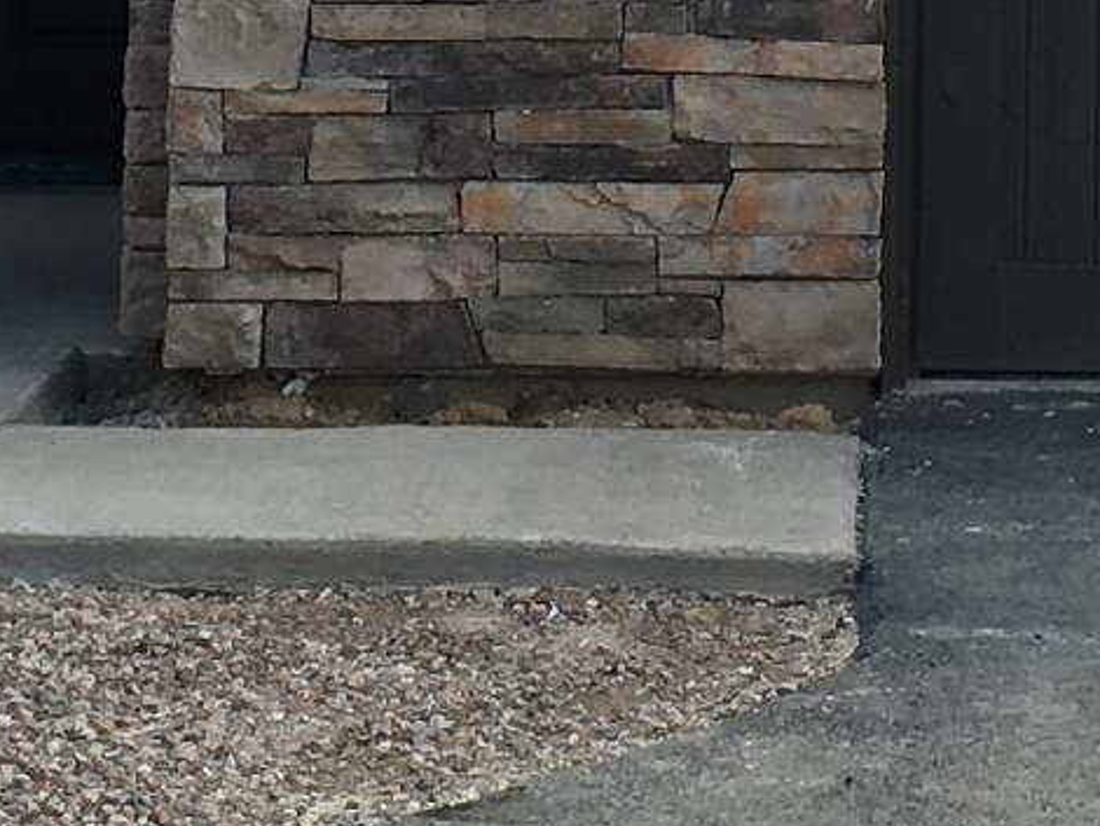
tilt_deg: +3.5
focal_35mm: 185
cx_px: 1053
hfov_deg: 10.6
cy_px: -592
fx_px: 5882
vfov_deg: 7.8
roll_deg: -1.2
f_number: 2.2
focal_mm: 4.15
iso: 25
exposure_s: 1/549
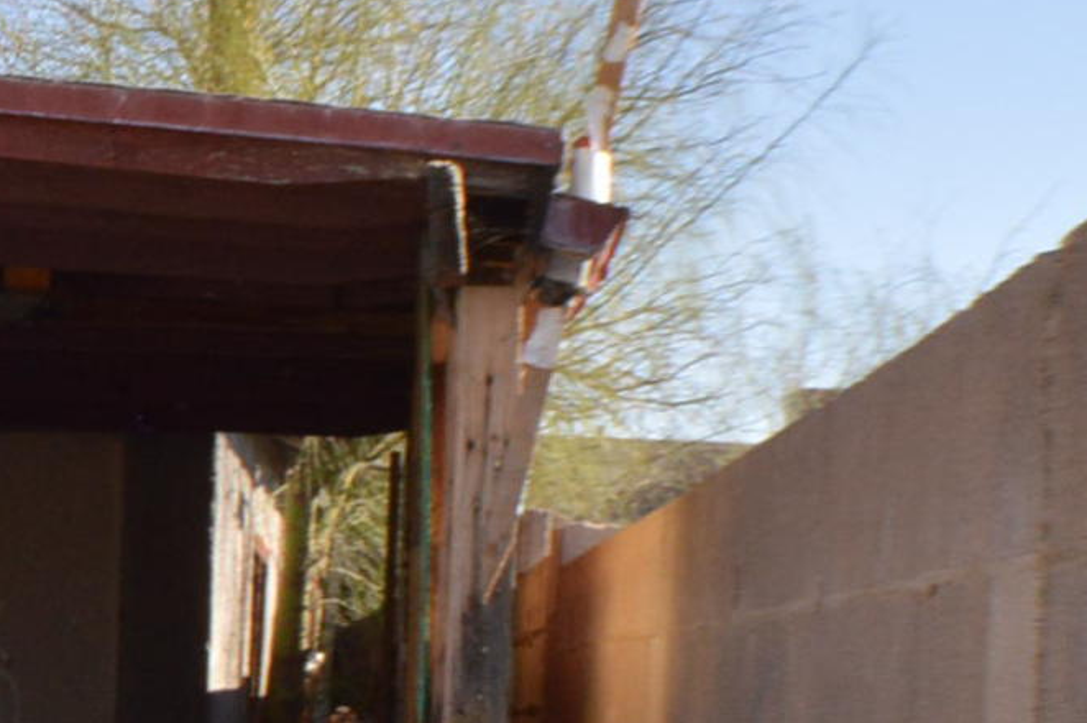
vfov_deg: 10.0
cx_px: -1310
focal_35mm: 136
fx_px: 4102
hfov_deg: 12.6
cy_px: 762
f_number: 11
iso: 400
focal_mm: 20
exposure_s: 1/200
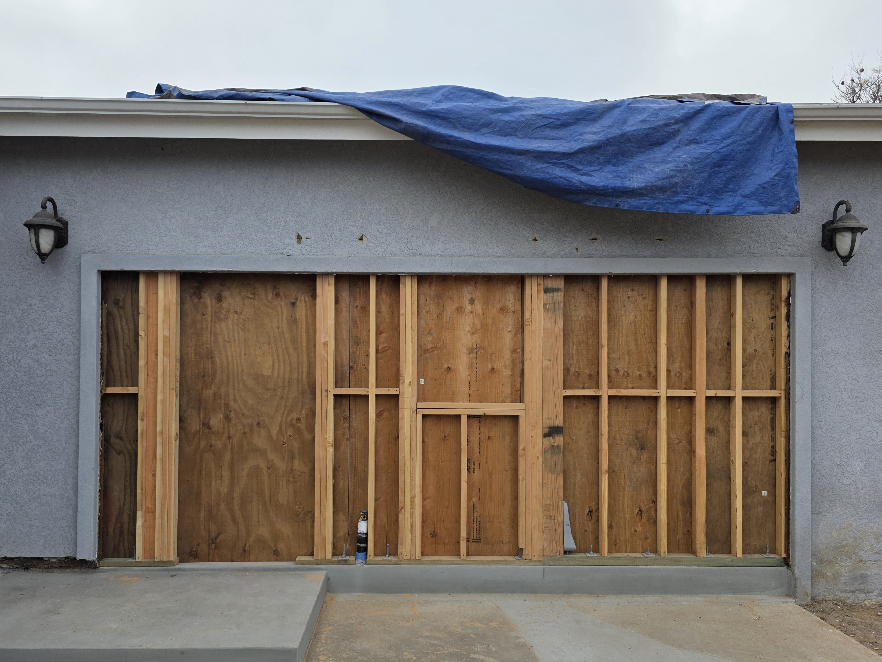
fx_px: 713
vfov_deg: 49.7
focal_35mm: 28
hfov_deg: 63.4
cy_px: 360
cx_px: 415
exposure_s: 1/4766
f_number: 1.7
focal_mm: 6.3
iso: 80
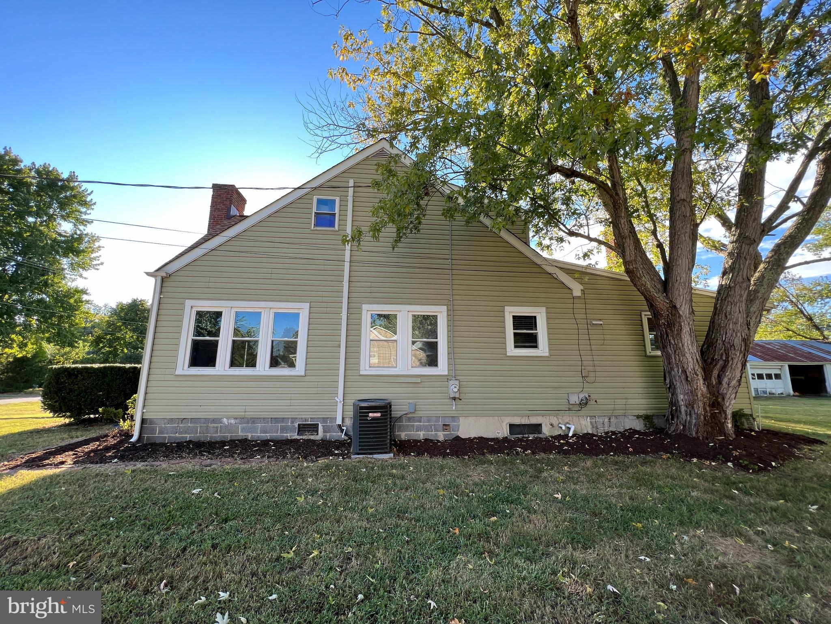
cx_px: 416
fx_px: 312
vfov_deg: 89.9
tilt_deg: +10.9
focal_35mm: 13
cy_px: 312
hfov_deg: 106.2
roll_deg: +0.0
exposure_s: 1/212
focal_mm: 1.57
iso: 32
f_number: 1.8
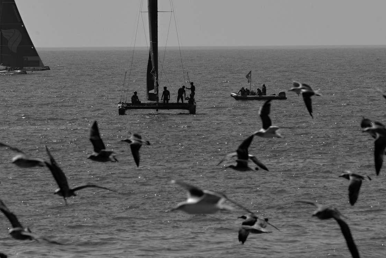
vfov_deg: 3.0
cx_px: 205
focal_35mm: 460
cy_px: 71
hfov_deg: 4.5
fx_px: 4934
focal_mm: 250
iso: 100
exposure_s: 1/500
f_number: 14
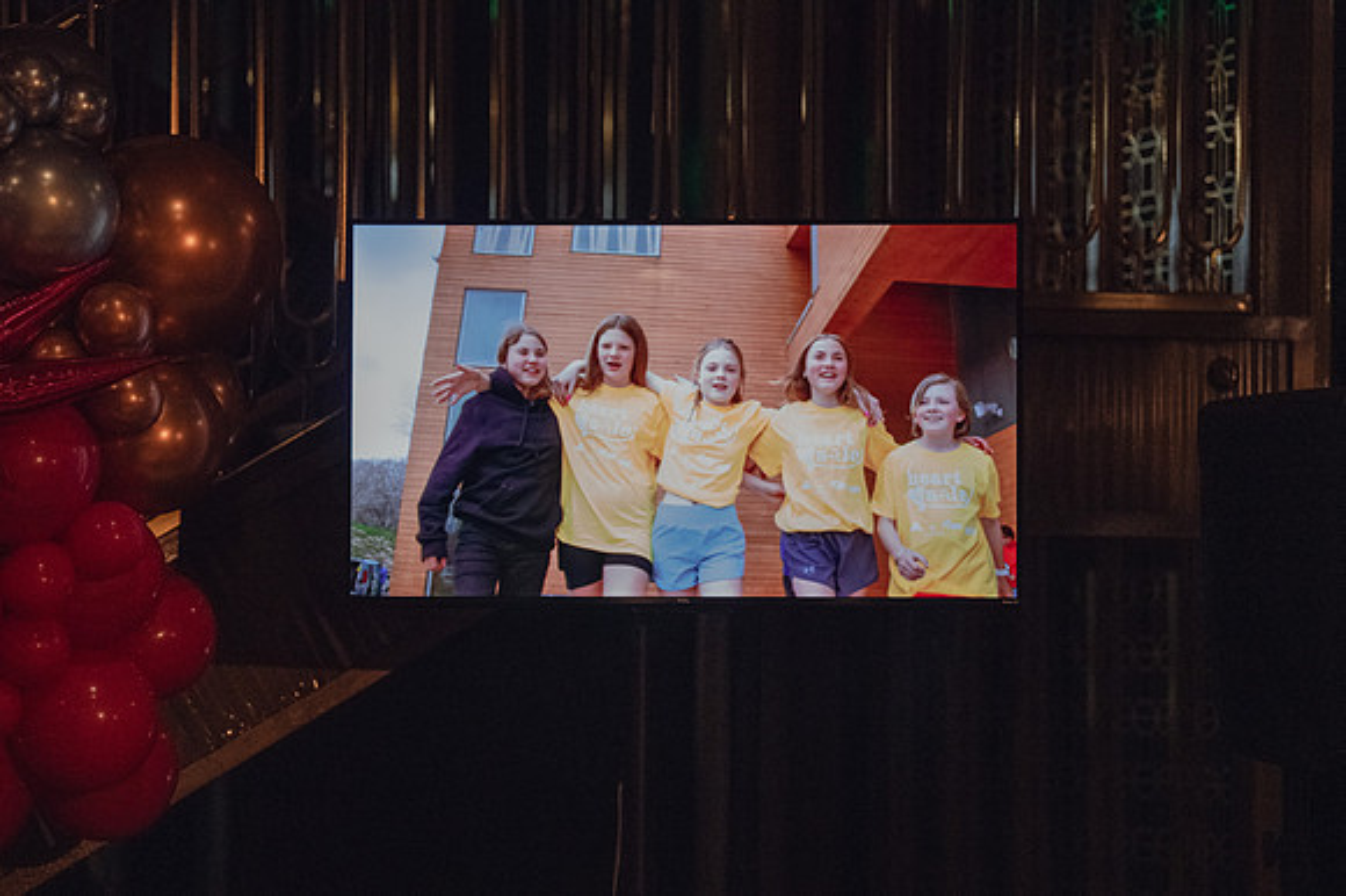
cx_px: 656
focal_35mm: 148
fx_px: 5546
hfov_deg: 13.8
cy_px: 512
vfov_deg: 9.2
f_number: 2.8
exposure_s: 1/640
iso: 8000
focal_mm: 130
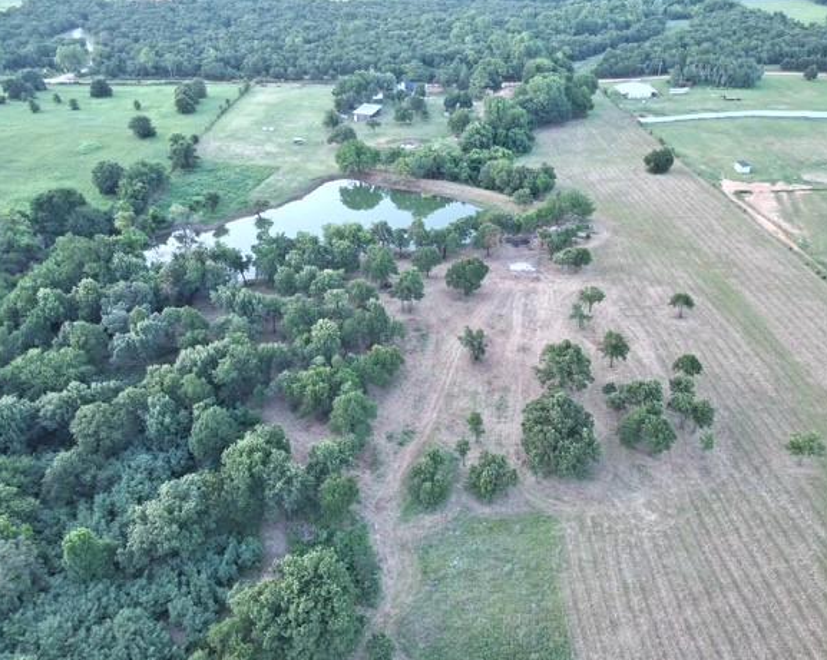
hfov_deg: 66.0
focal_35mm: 26
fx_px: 636
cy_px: 339
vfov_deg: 54.9
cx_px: 446
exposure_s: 1/15
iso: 110
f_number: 1.7
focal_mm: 6.72
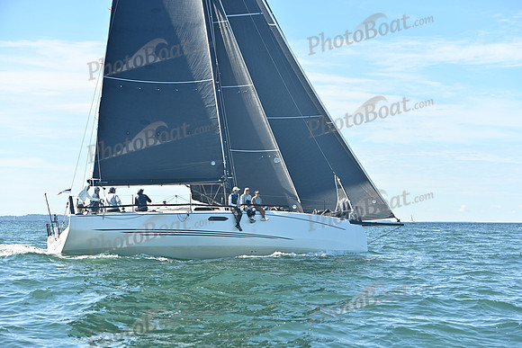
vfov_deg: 19.5
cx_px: 261
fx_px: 1015
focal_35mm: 70
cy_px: 174
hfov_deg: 28.8
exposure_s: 1/1000
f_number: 5.6
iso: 250
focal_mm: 70
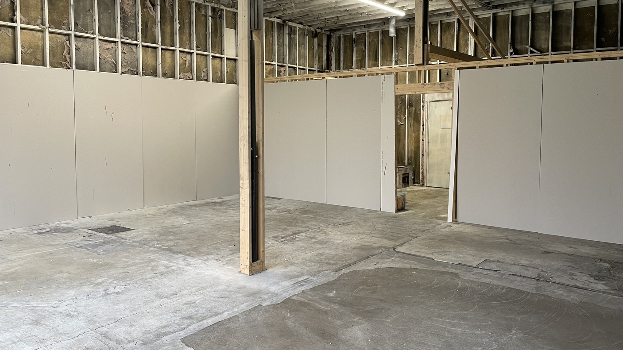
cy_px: 154
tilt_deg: -5.4
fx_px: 479
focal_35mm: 29
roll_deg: +0.6
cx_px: 318
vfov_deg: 40.1
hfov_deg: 66.1
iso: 125
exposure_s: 1/60
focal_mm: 4.2
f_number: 1.6
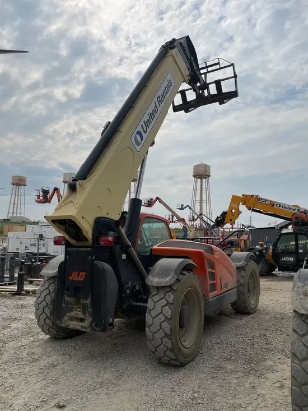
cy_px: 206
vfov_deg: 67.3
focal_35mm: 26
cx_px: 154
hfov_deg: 53.1
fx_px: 308
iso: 32
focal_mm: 4.2
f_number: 1.6
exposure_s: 1/9804
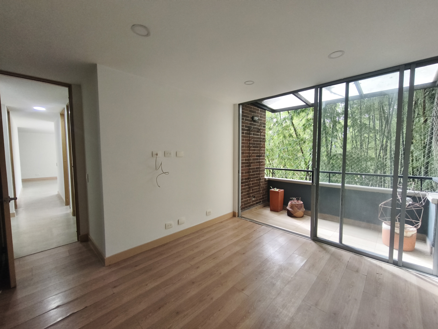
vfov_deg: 81.7
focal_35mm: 15
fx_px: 190
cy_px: 164
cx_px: 219
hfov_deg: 98.2
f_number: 2.2
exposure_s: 1/60
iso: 125
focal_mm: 1.91
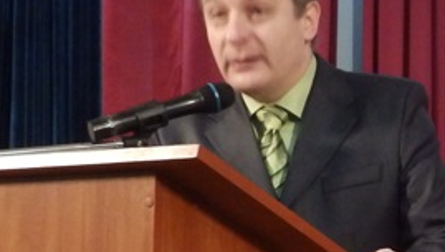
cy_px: 192
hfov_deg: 17.5
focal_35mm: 118
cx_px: 488
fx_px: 1394
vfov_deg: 10.3
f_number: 4
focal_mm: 6.8
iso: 800
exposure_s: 1/8
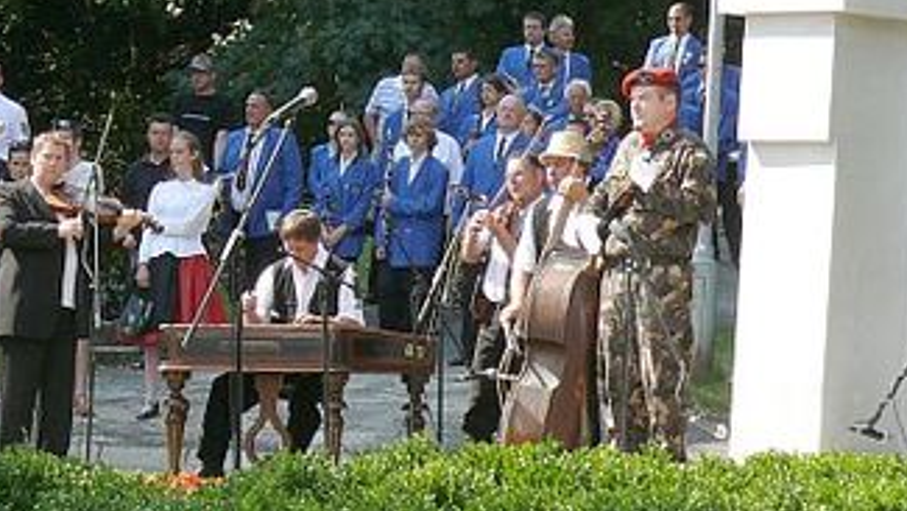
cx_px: 430
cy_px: 131
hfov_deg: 11.2
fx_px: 4643
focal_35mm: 193
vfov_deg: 6.3
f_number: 5
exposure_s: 1/250
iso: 100
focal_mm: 17.1
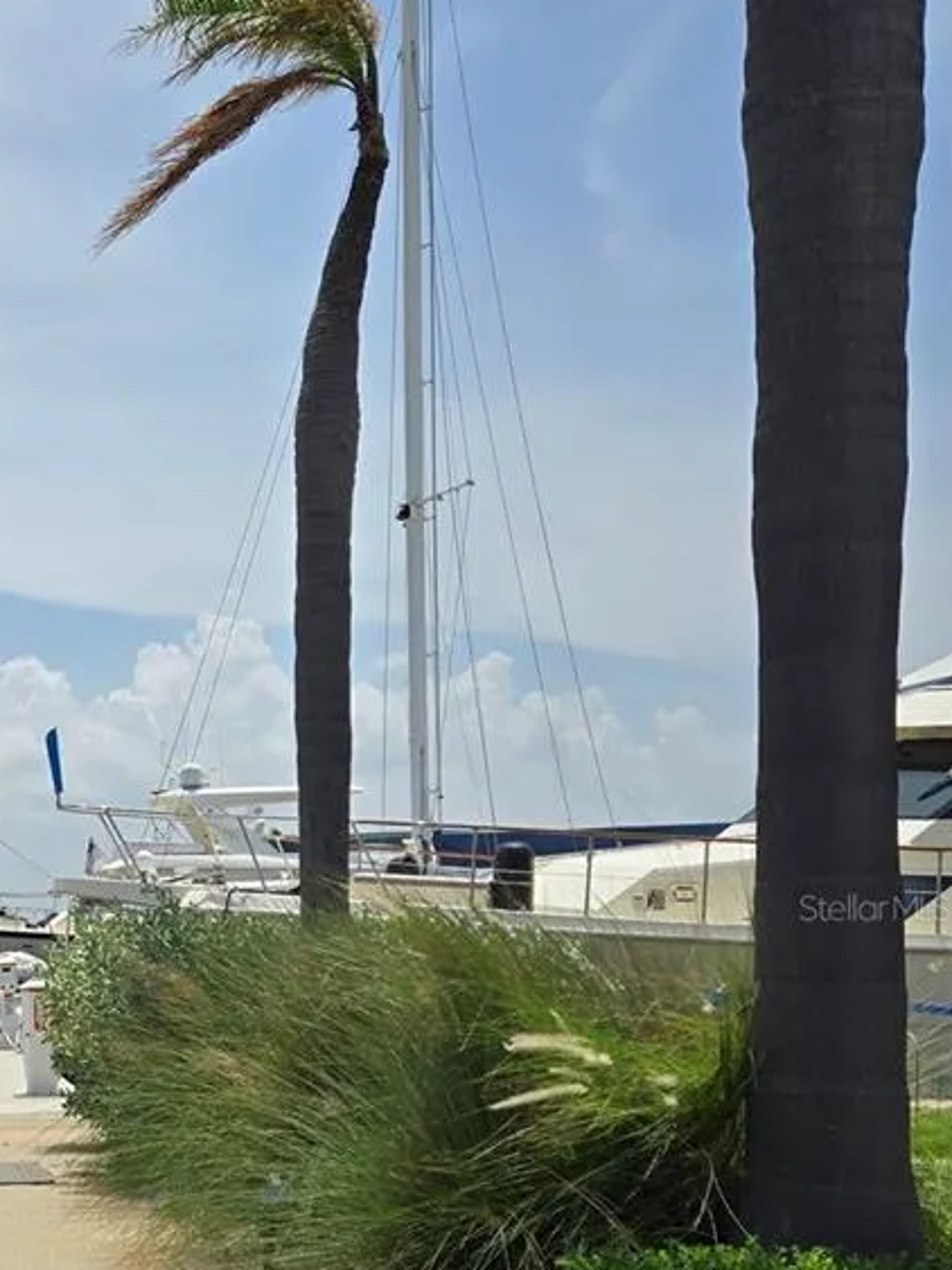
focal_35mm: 49
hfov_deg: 27.5
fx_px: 1797
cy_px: 907
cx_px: -56
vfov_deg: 38.2
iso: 25
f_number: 1.8
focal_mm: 5.4
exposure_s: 1/3336
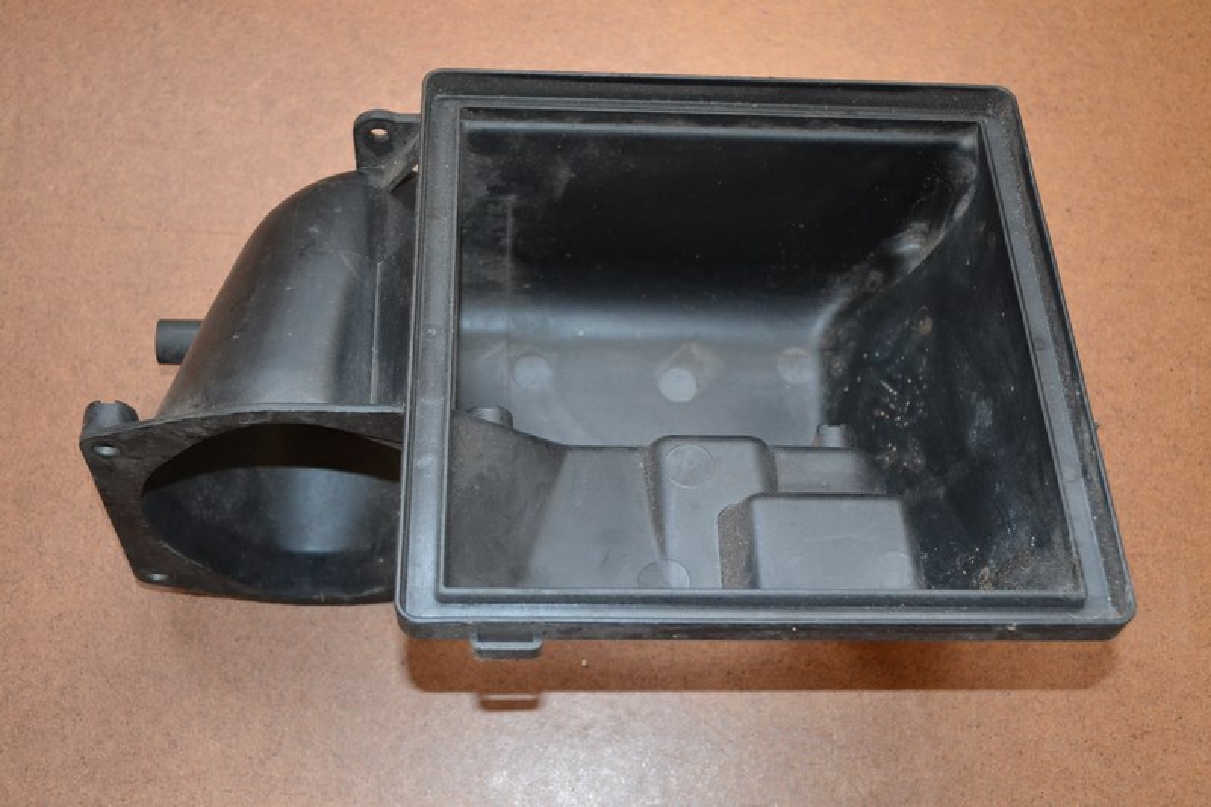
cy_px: 404
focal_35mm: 45
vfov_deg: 29.9
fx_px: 1513
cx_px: 606
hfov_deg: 43.6
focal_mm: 30
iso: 1600
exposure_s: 1/60
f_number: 4.5
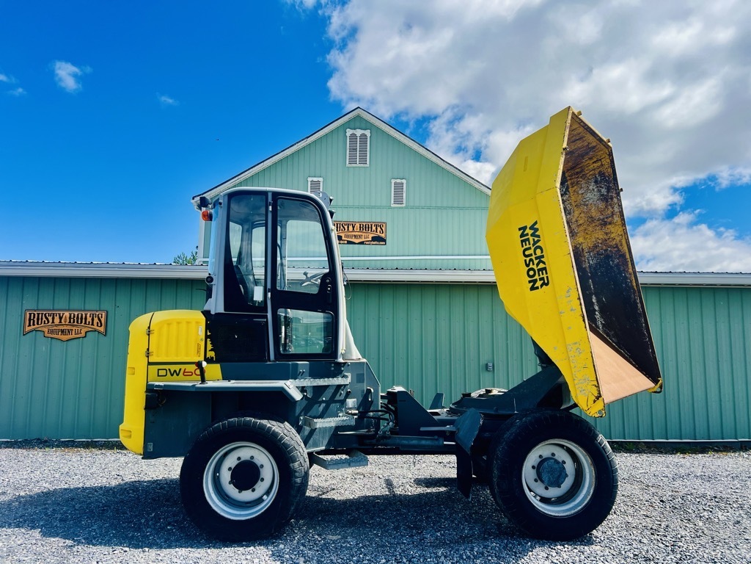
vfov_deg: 53.1
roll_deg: +0.2
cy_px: 282
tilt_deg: +6.7
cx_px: 376
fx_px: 564
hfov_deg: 67.3
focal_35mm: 26
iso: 50
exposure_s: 1/3704
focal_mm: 5.7
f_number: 1.5
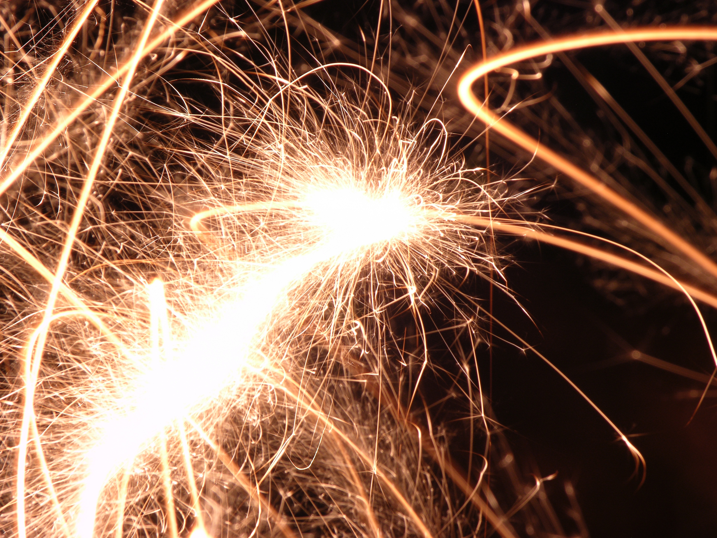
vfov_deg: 6.2
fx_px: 4971
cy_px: 269
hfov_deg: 8.2
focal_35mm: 240
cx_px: 358
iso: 50
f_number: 7.4
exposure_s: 8
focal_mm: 61.5
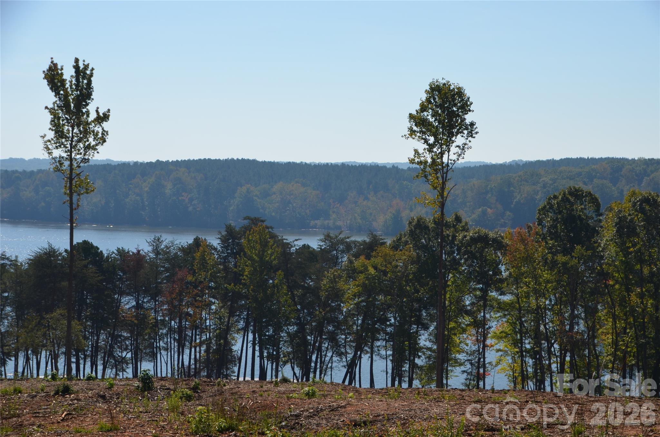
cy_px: 218
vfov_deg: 16.5
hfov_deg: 24.7
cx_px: 330
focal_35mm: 82
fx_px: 1509
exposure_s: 1/400
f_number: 10
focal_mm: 55
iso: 100
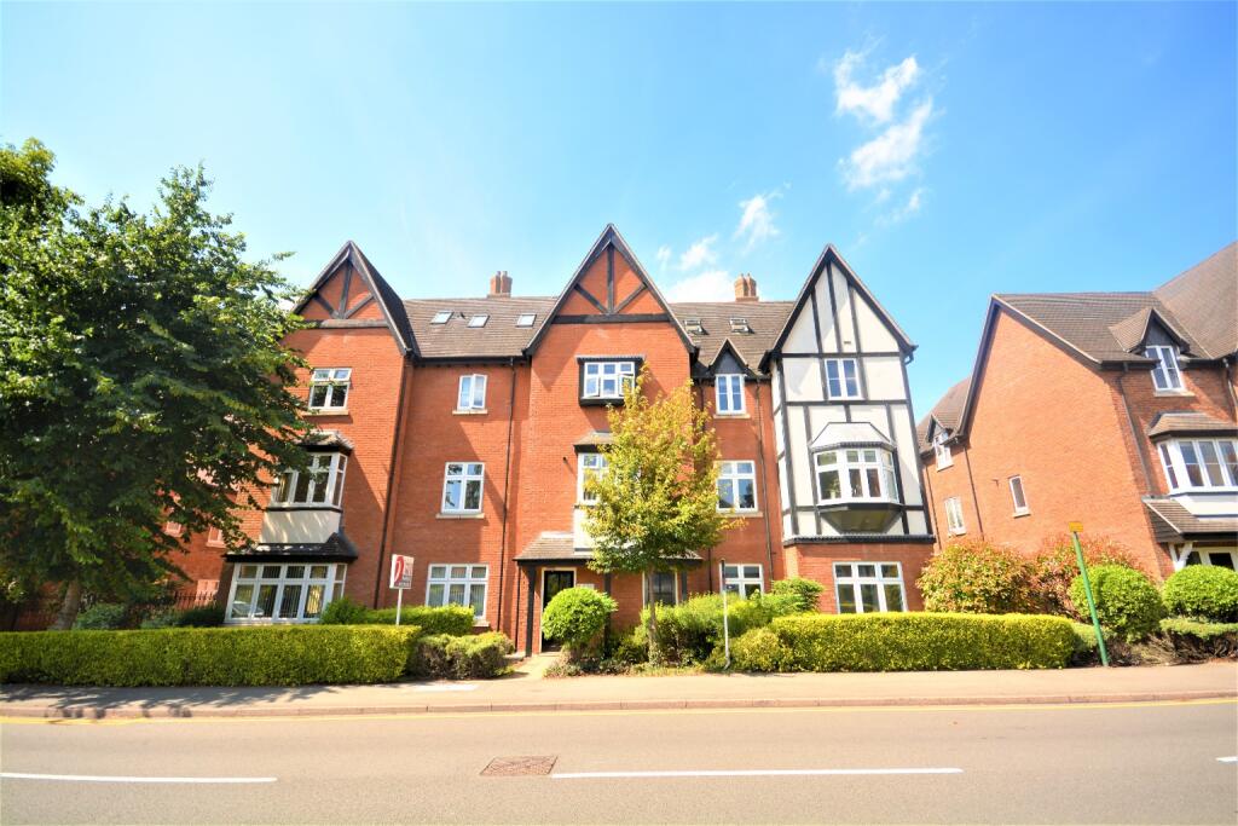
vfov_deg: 77.3
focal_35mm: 15
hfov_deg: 100.4
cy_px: 413
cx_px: 619
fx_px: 516
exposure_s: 1/200
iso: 100
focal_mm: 10
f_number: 5.6
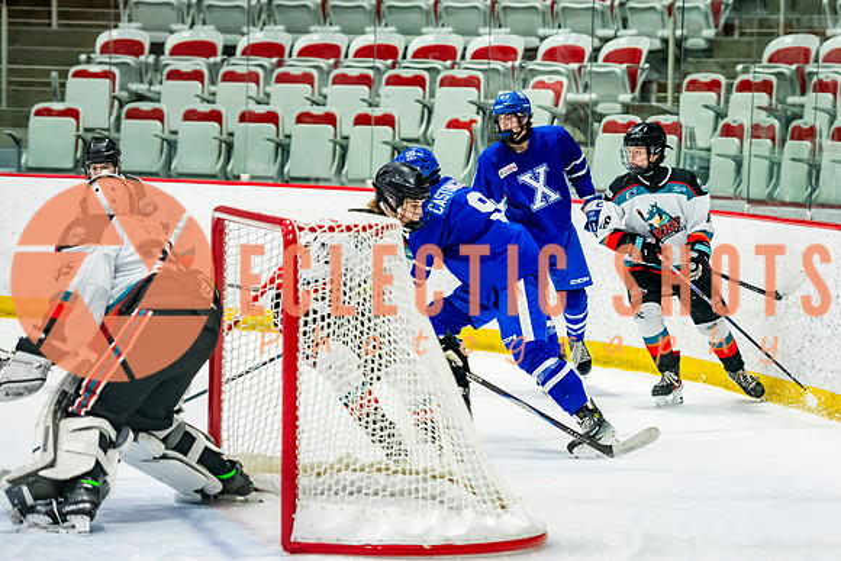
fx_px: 3809
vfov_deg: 8.4
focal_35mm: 163
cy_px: 313
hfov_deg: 12.6
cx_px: 548
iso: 1600
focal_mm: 125
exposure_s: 1/1000
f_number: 3.2
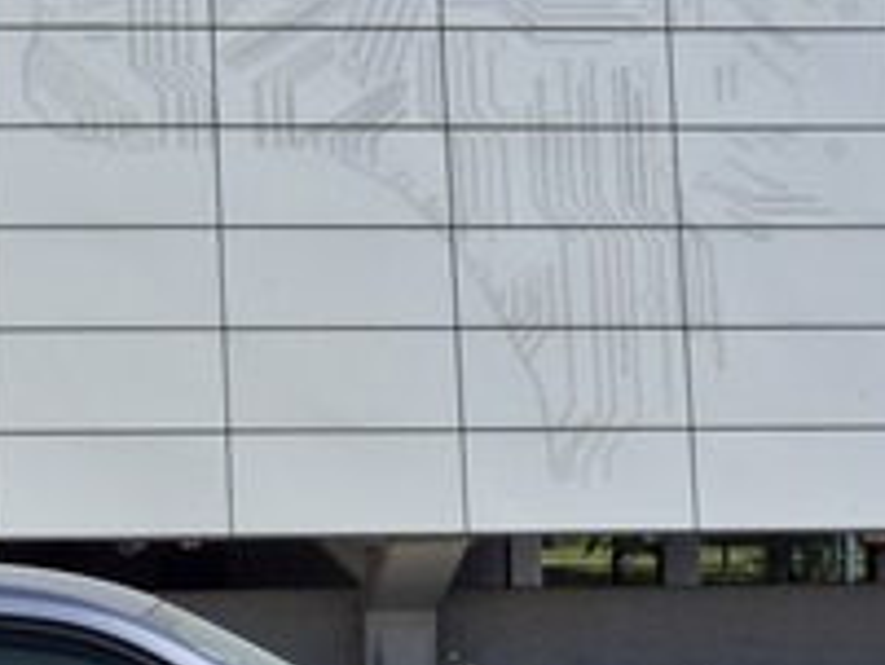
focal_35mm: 218
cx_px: 2
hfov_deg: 9.0
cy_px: 515
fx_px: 5577
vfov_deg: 6.8
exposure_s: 1/1756
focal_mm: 7
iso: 25
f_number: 2.4
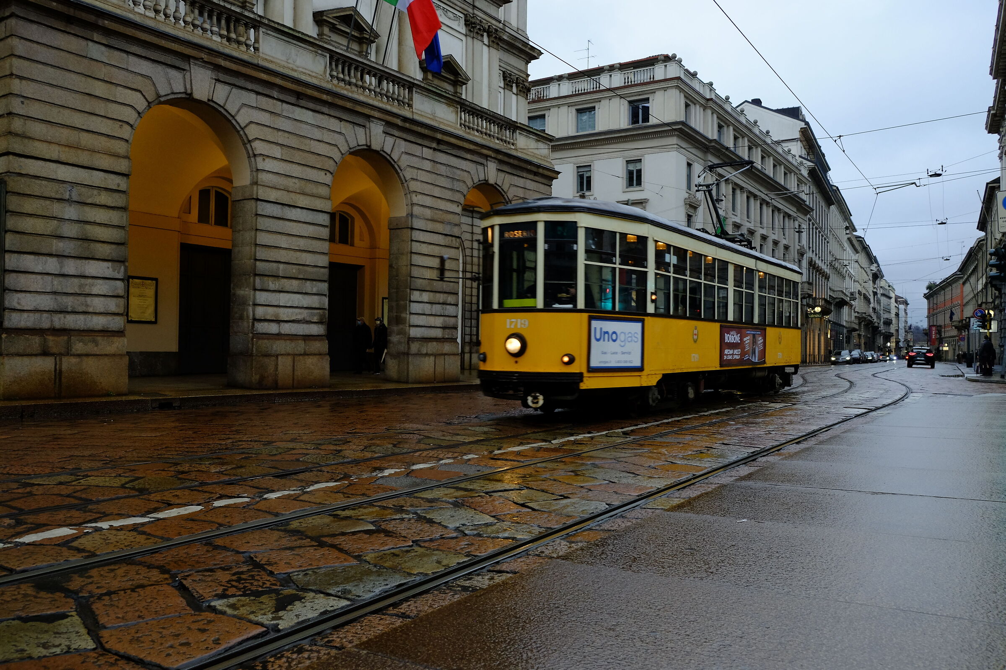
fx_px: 810
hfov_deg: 63.7
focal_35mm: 29
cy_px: 335
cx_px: 503
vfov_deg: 45.0
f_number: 4.5
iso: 1000
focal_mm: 19.6
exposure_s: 1/90
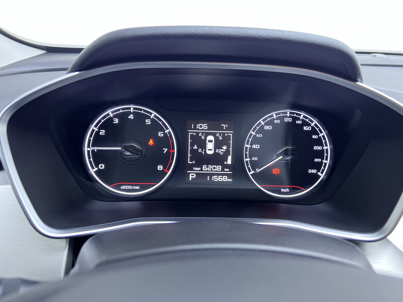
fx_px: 303
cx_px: 202
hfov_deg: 67.3
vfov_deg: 53.1
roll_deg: -0.9
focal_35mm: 26
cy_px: 151
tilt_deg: -22.4
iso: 500
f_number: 1.5
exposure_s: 1/33
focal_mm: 5.7
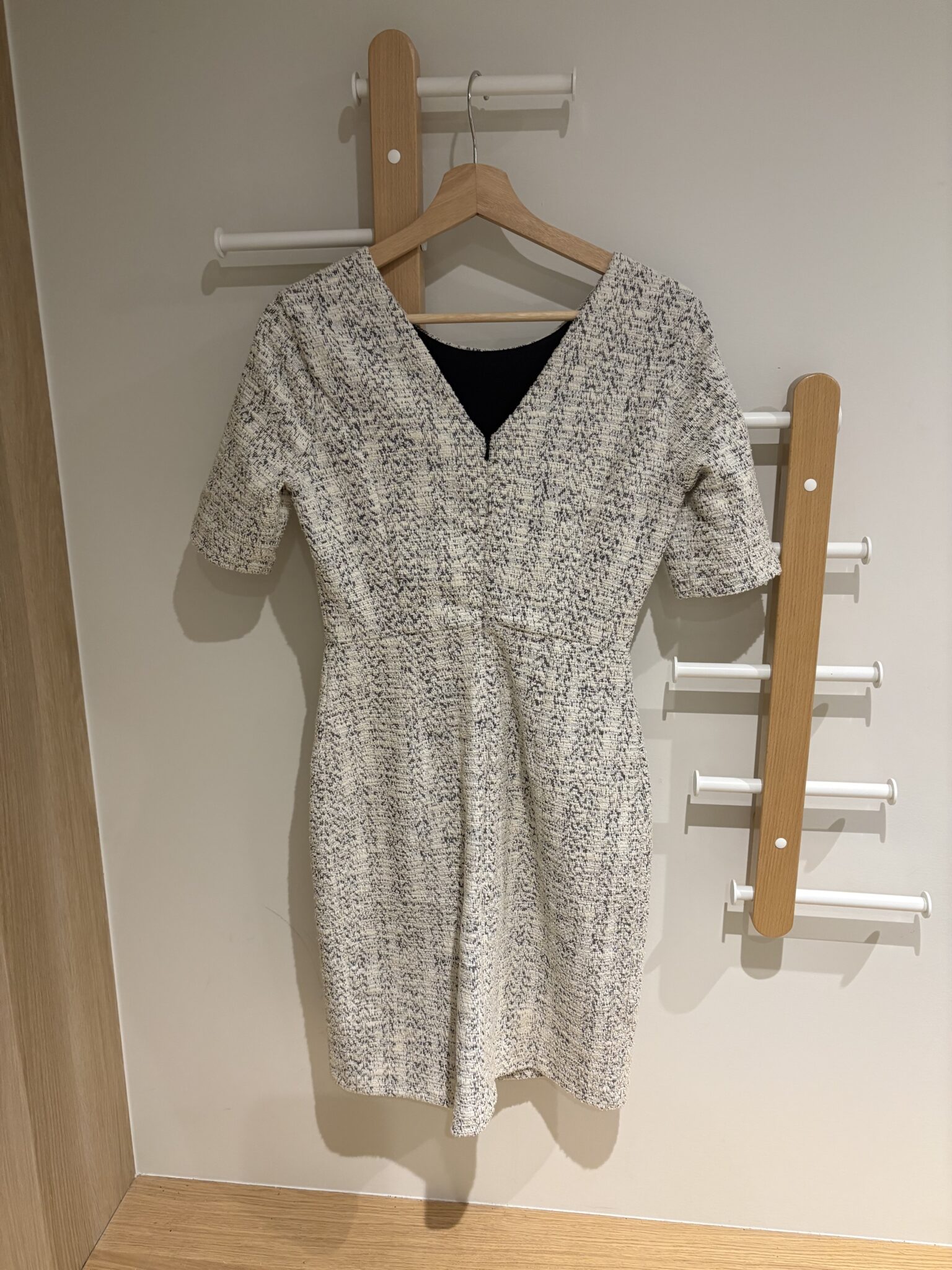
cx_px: 476
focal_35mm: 26
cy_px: 635
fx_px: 953
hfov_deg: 53.1
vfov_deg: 67.3
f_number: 1.6
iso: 200
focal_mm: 5.96
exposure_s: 1/60
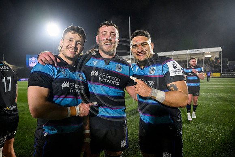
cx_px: 118
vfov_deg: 52.2
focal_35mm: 24
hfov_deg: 72.6
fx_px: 160
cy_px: 78
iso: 8000
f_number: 3.2
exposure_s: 1/3200
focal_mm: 24.5
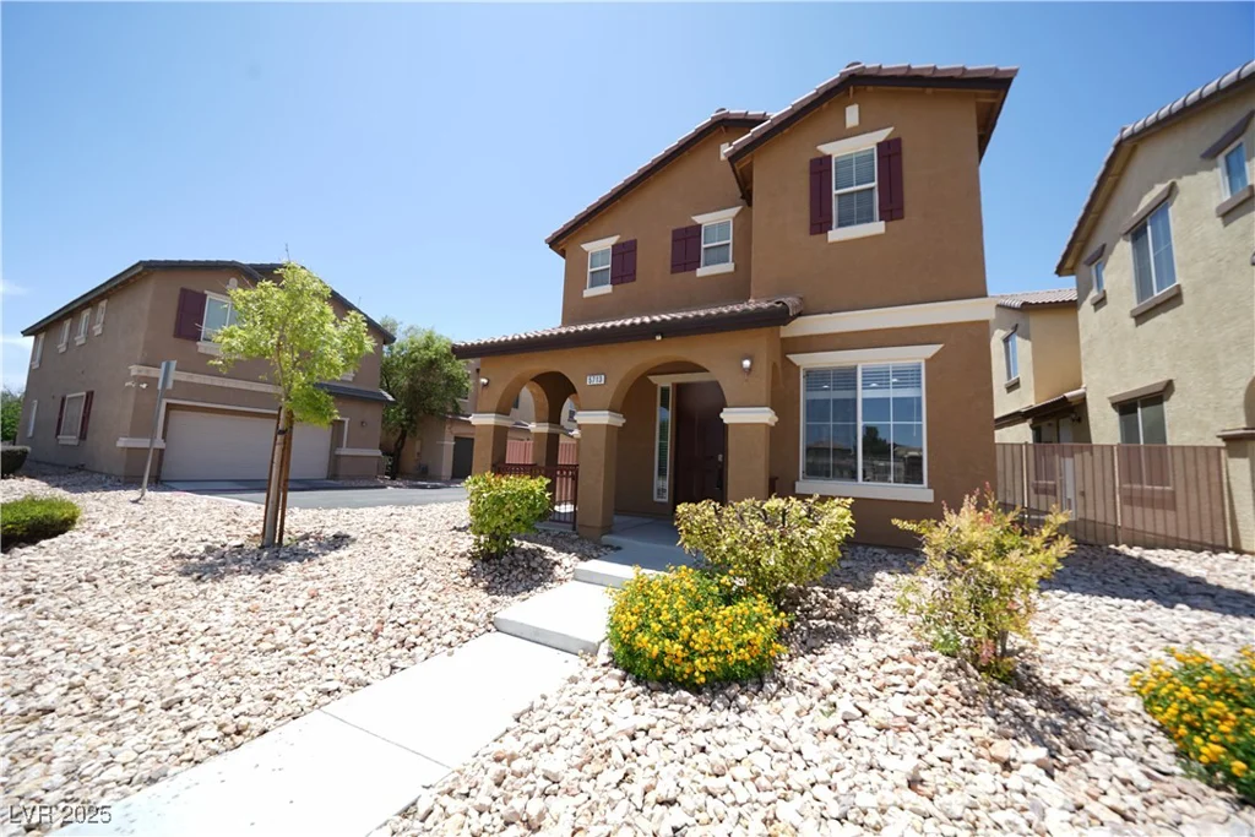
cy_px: 418
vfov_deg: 90.0
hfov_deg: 112.6
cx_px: 628
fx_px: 418
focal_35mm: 12
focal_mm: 12
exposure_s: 1/125
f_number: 6.3
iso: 50
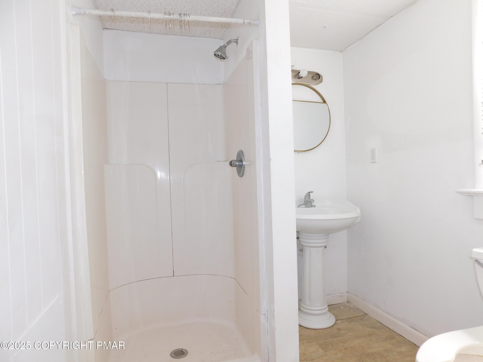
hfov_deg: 73.9
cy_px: 181
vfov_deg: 58.9
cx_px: 242
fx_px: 321
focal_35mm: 23
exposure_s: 1/30
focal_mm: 4
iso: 200
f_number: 3
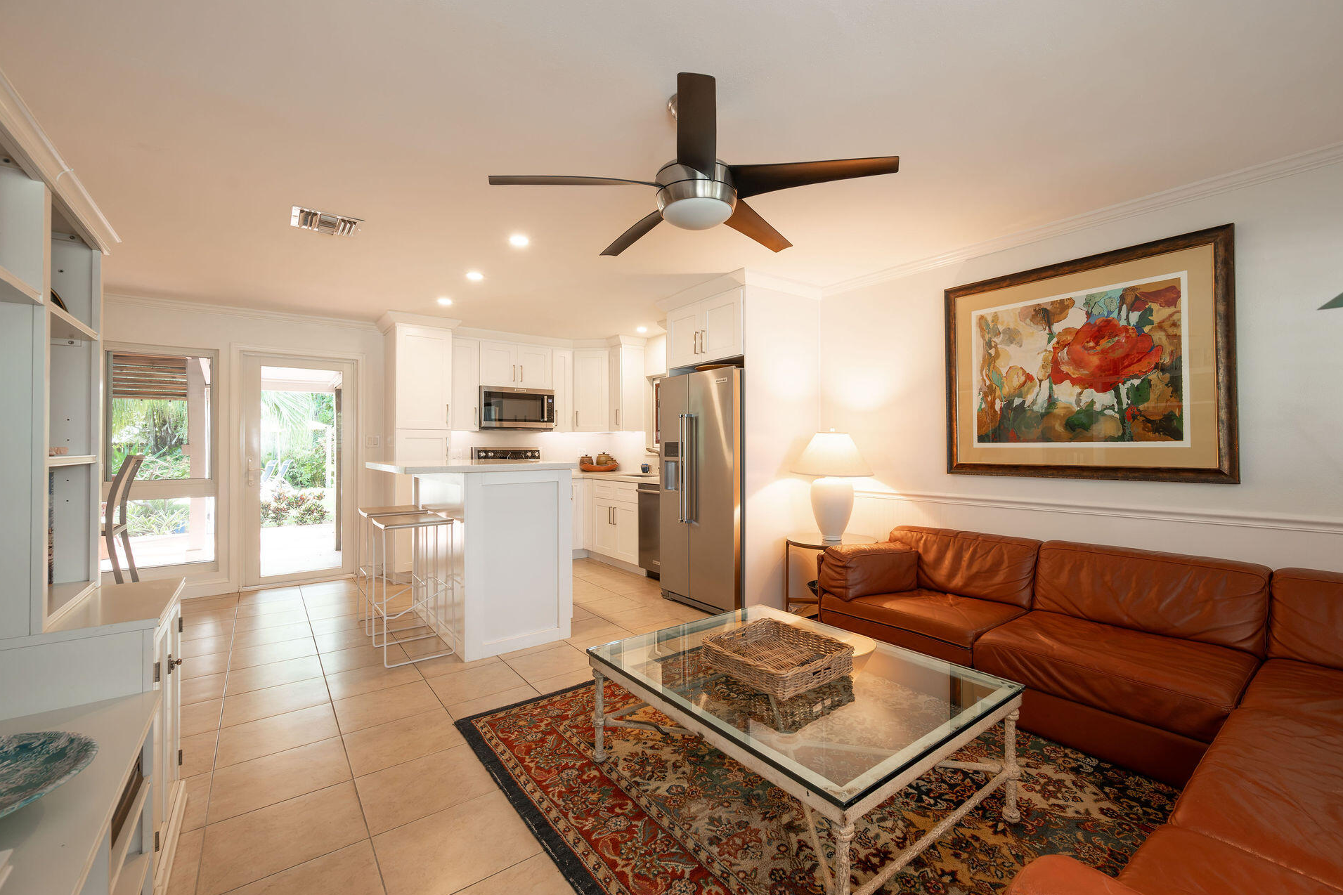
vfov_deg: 77.3
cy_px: 434
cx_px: 715
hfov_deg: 100.3
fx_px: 560
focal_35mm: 15
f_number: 8
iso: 1000
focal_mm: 14
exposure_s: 1/25
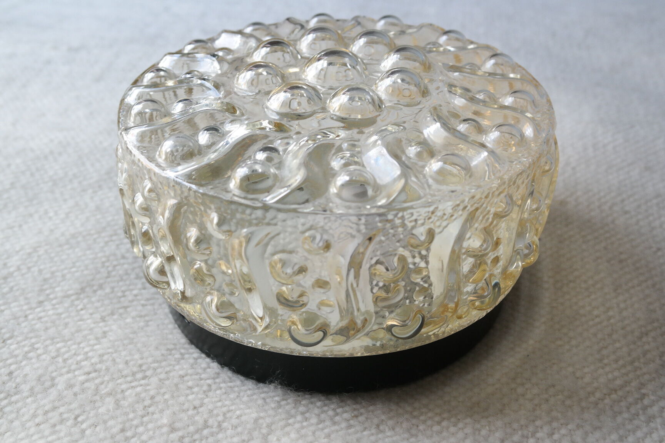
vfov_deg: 31.2
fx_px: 794
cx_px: 332
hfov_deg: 45.4
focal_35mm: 43
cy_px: 222
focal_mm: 28
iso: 800
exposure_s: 1/25
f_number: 5.6
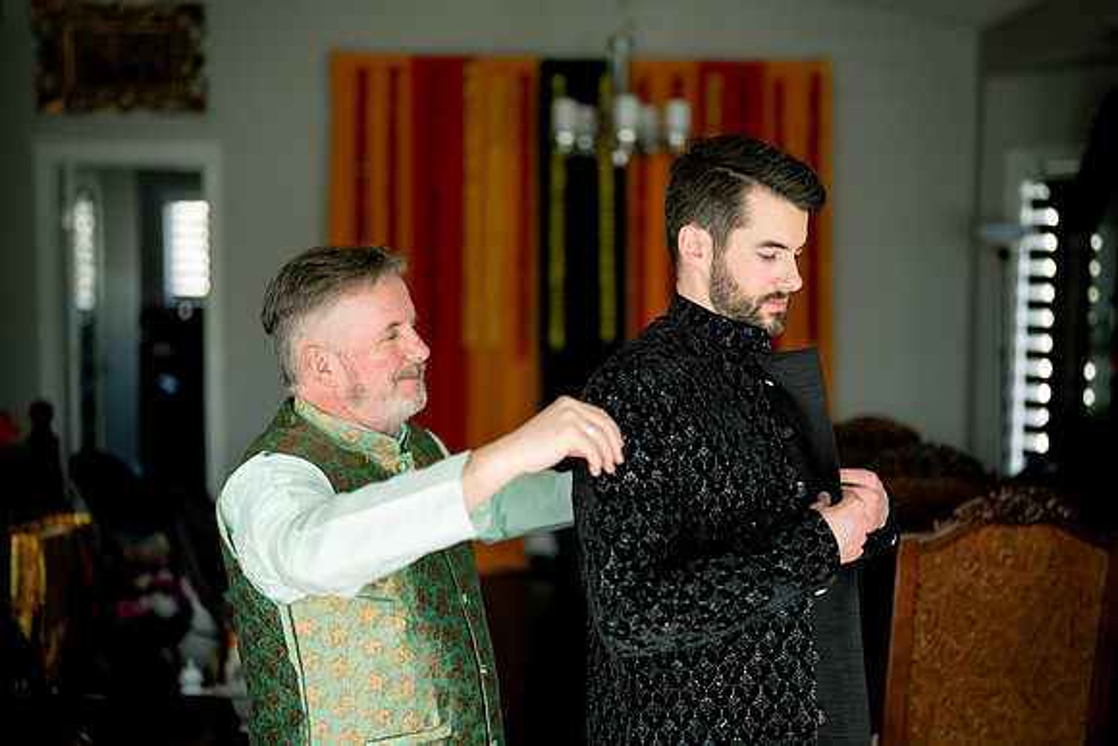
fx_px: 1553
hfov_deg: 39.6
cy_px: 373
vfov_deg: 27.0
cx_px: 559
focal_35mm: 50
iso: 320
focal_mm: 50
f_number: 1.4
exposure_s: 1/320
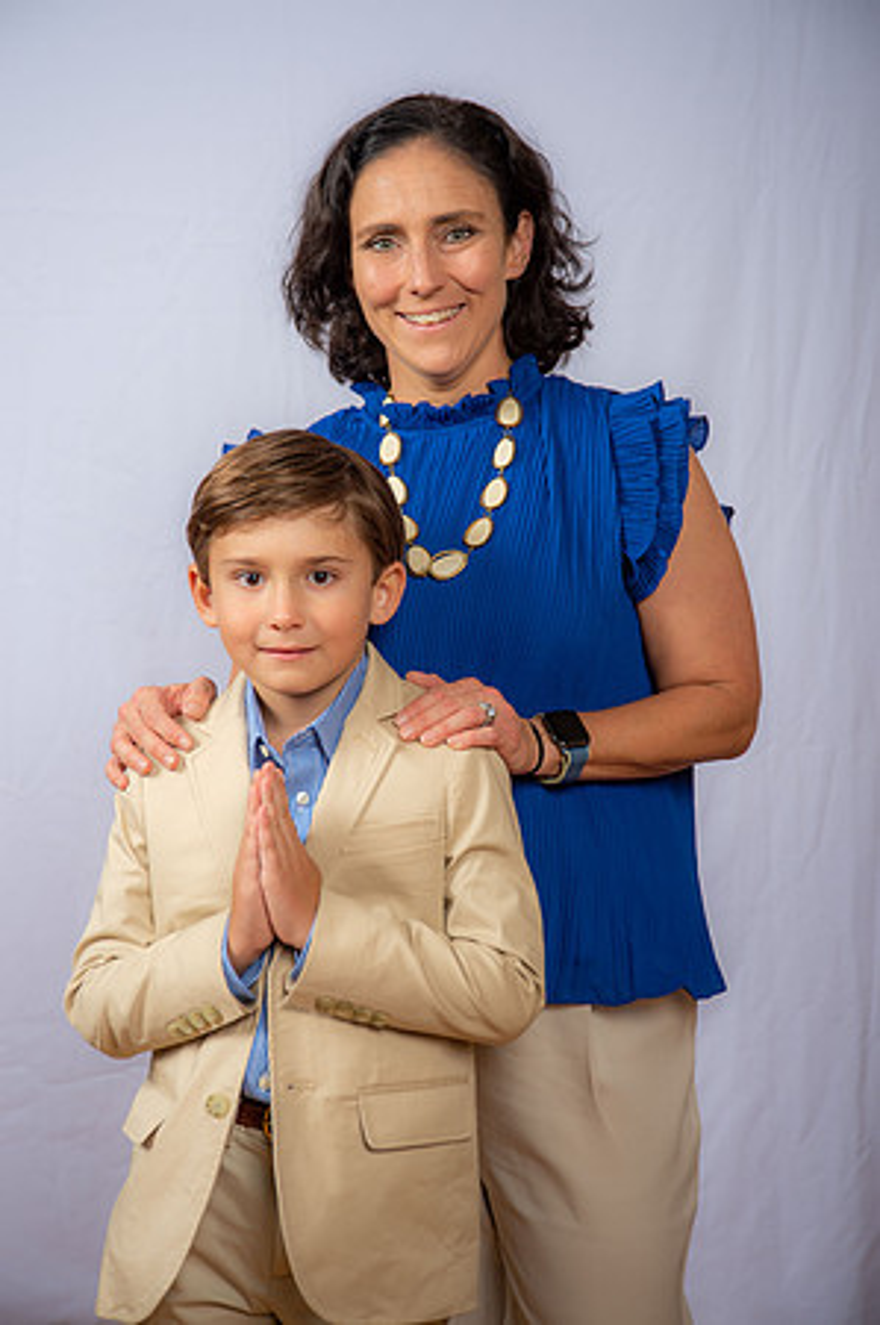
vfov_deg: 28.9
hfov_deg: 19.4
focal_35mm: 70
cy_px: 662
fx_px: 2572
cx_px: 440
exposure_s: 1/160
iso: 250
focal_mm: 70
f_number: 6.3
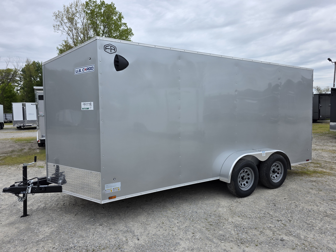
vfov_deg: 58.9
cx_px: 168
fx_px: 223
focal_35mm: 23
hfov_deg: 73.9
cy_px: 126
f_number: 1.7
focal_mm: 6.3
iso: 80
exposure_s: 1/6150
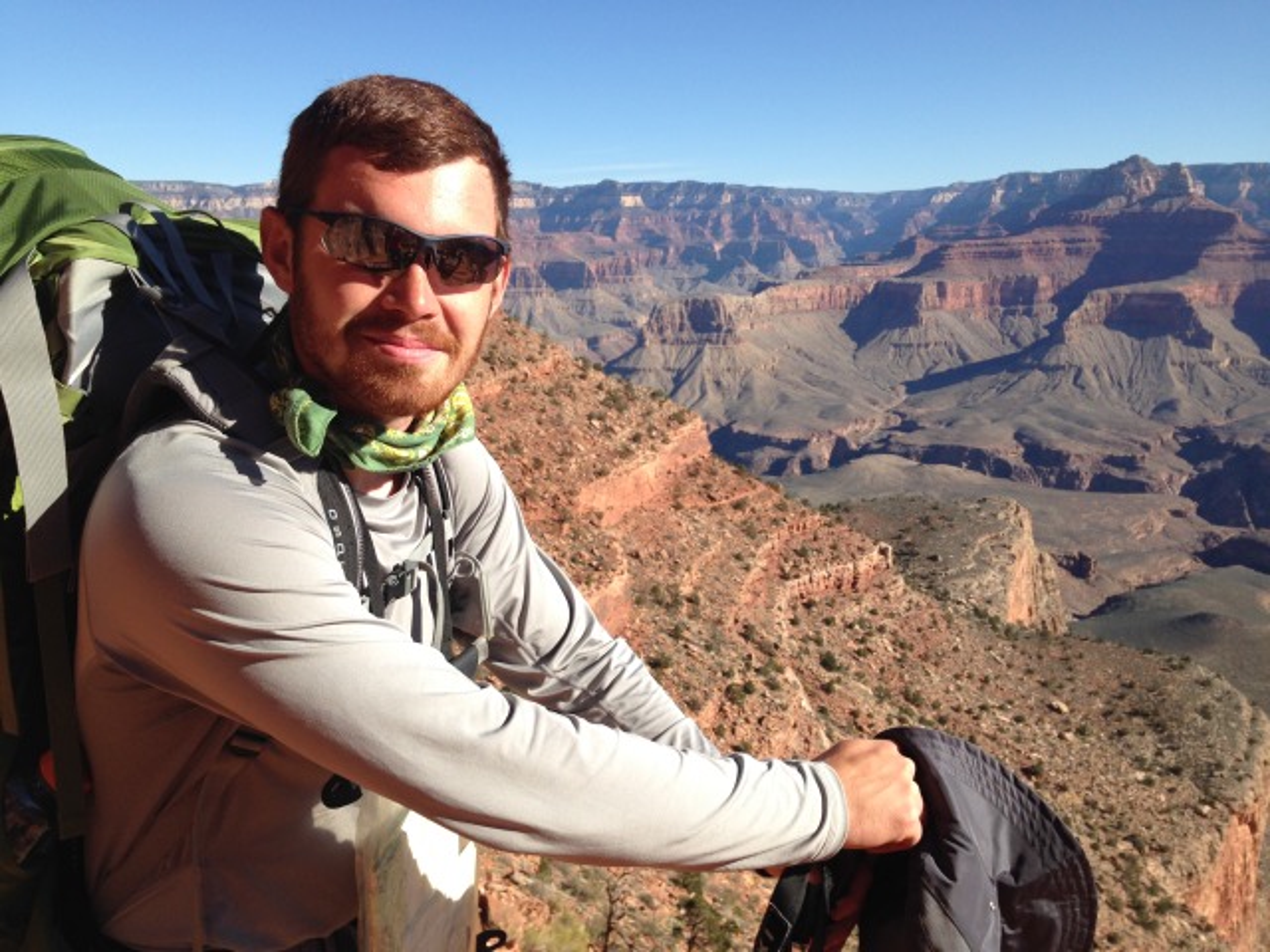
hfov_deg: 55.4
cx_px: 635
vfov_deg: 42.9
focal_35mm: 33
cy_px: 476
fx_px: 1211
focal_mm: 4.12
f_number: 2.4
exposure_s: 1/1205
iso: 50
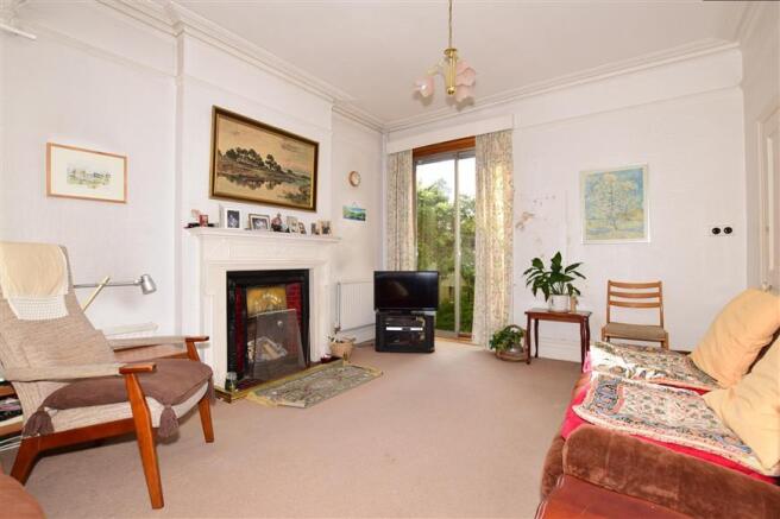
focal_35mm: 15
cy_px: 260
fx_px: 325
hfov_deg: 100.4
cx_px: 390
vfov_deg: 77.3
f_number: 6.3
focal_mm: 10
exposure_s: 1/160
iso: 200
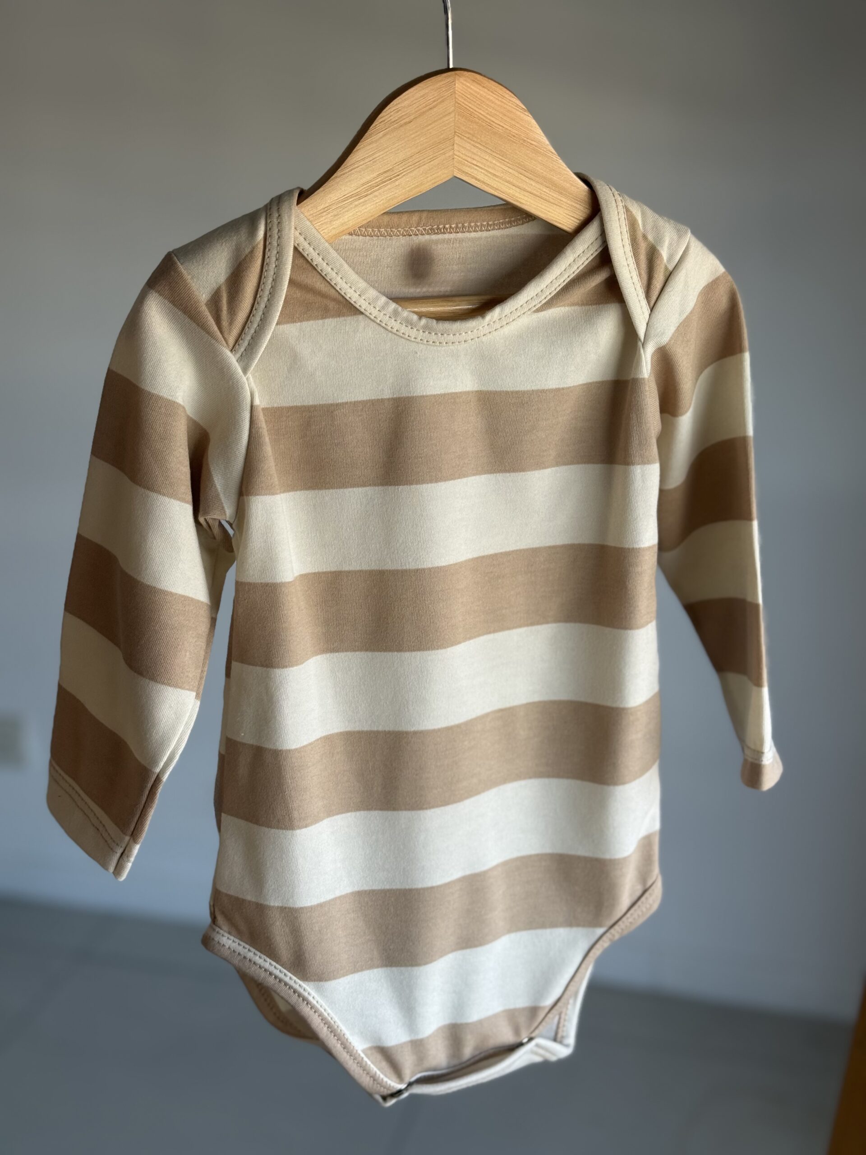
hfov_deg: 30.3
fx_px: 1601
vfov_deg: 39.7
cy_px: 578
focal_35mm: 48
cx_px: 433
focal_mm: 6.76
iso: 64
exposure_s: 1/276
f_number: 1.78
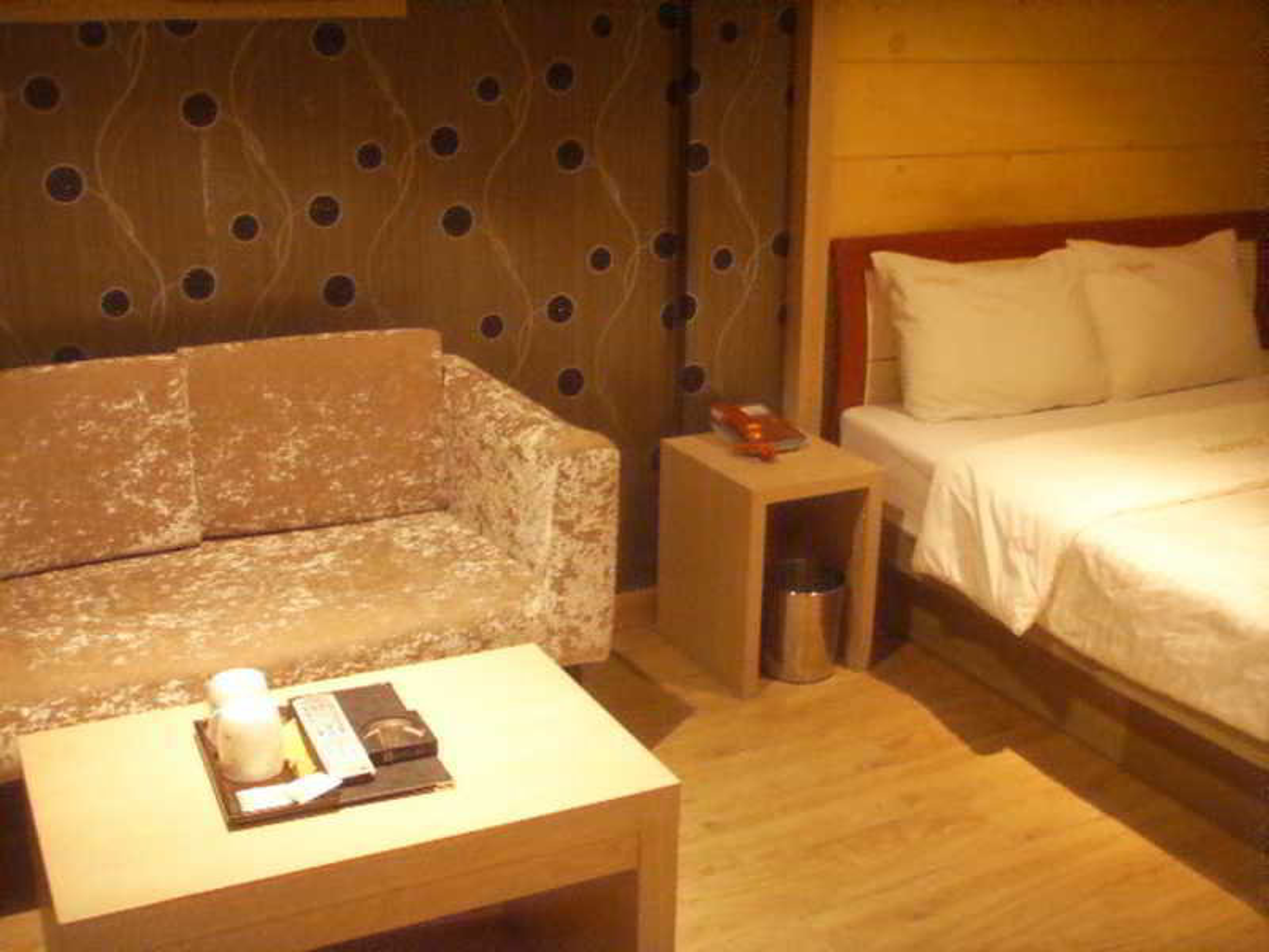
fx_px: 1430
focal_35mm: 39
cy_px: 476
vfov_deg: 36.8
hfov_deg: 47.9
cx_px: 634
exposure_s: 1/2
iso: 150
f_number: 3.5
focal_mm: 6.6
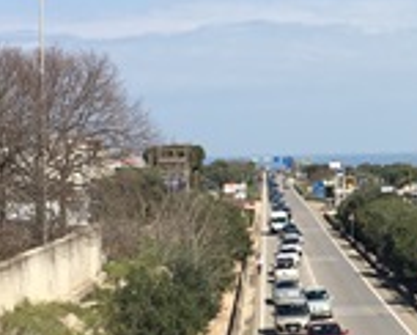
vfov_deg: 13.0
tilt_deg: -1.8
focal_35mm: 119
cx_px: 455
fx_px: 1471
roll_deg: +1.1
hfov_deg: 15.7
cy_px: 192
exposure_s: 1/1637
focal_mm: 4.15
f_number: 2.2
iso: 25
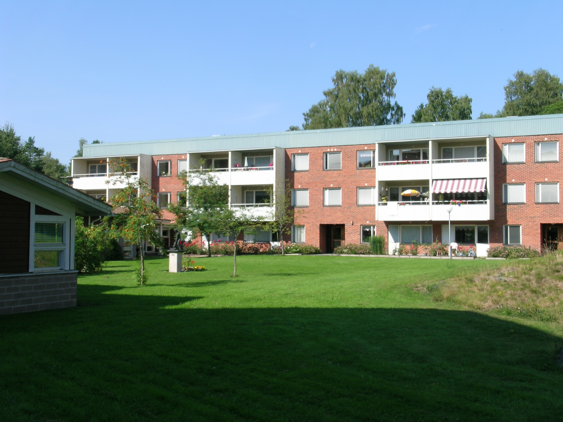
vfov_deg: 31.5
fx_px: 748
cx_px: 282
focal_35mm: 46
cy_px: 211
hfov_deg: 41.2
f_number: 7.4
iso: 50
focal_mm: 9.5
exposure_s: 1/175
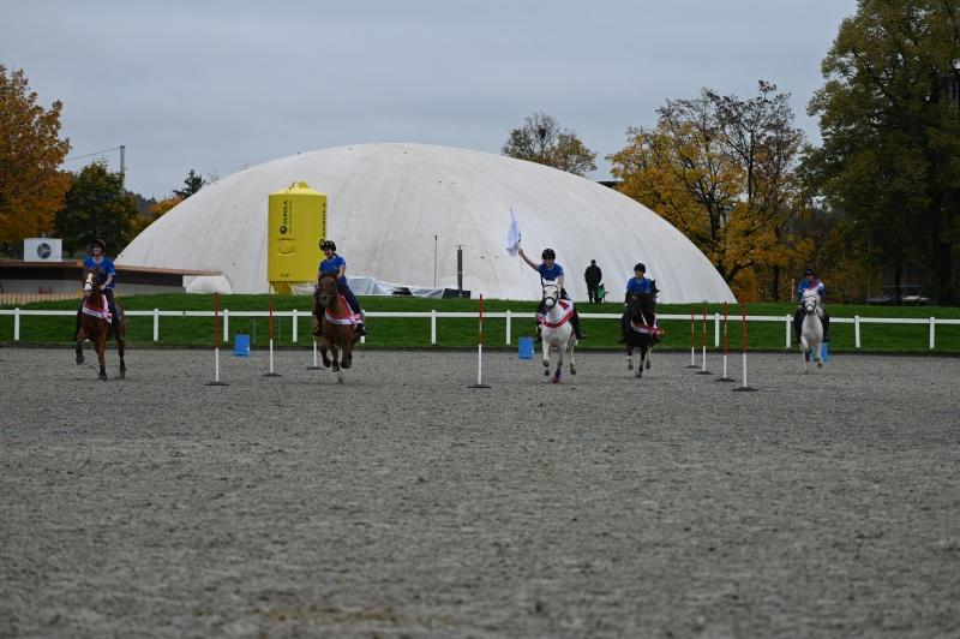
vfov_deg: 12.4
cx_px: 480
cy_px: 320
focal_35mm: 110
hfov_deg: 18.6
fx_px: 2931
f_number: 4.5
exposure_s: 1/800
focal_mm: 110
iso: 640
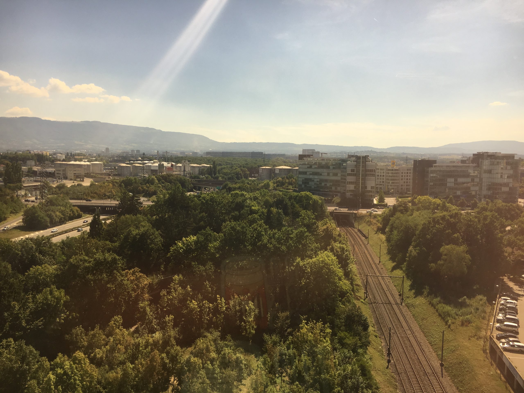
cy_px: 196
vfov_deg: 48.2
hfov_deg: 61.7
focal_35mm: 29
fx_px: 439
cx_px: 262
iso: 25
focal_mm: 4.15
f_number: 2.2
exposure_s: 1/874
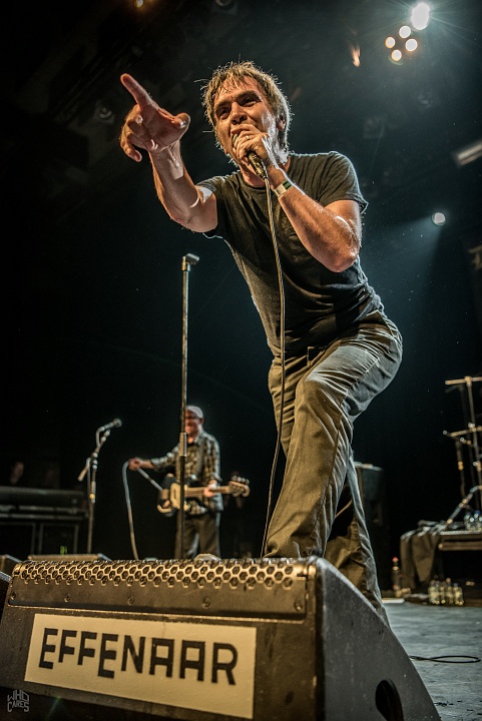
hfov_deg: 43.7
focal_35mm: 30
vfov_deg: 61.9
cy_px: 360
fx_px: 602
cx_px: 241
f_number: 2.8
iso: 1000
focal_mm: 30
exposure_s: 1/80
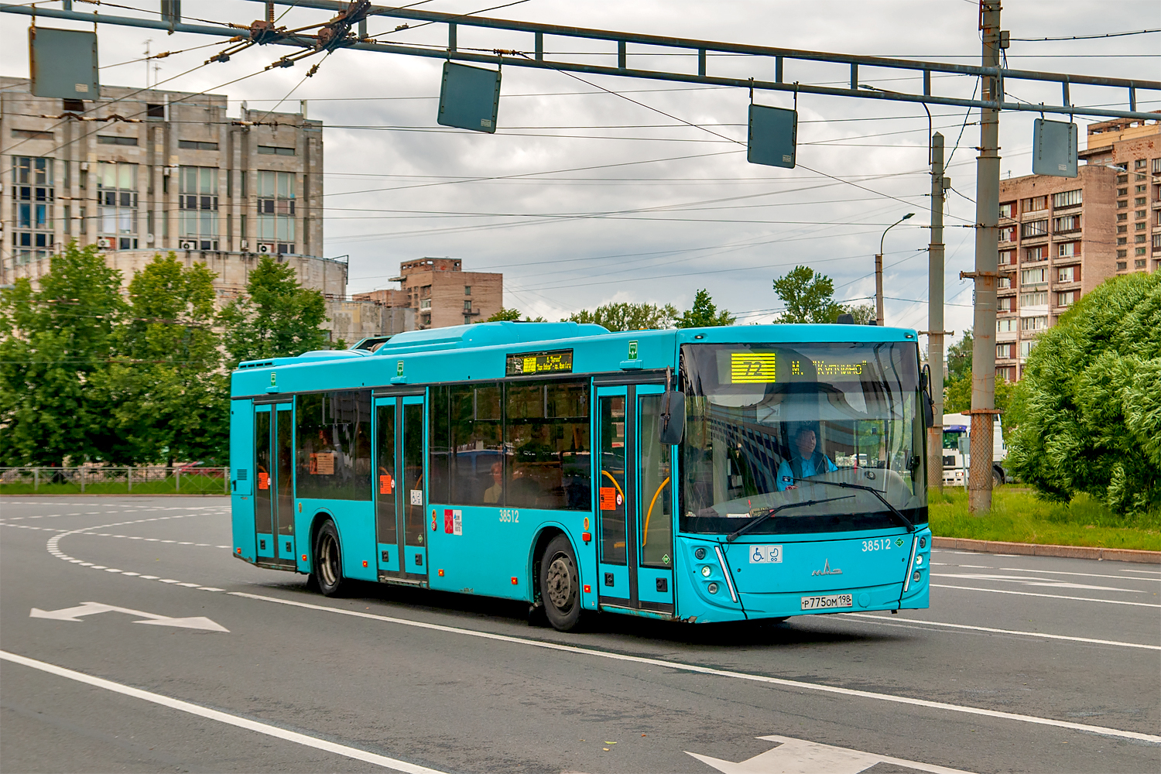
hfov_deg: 33.4
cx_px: 580
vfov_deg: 22.6
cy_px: 387
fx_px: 1935
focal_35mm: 60
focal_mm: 40
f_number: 5
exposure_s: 1/500
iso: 100
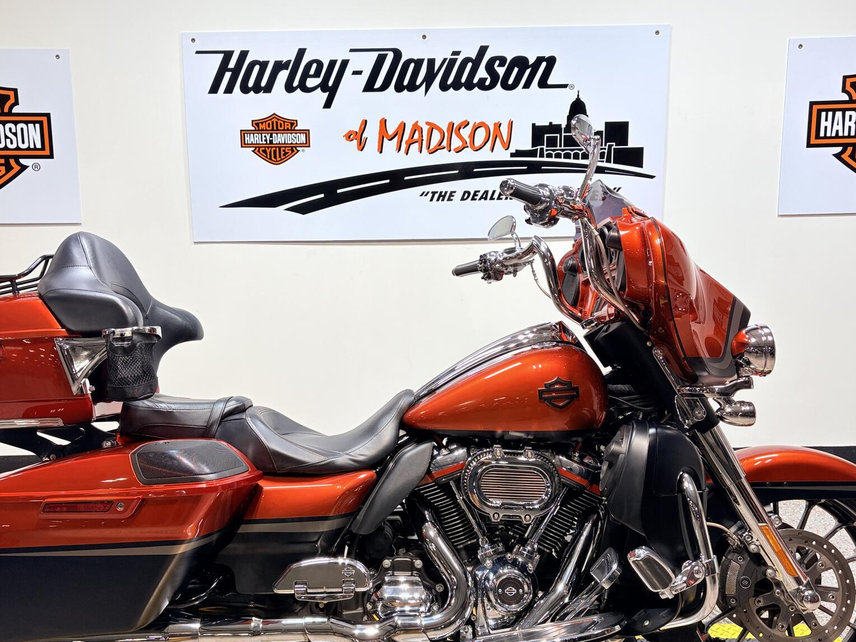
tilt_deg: -10.1
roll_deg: +1.2
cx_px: 399
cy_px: 317
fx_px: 841
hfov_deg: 53.9
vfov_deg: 41.8
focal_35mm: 34
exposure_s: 1/120
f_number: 1.6
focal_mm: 5.96
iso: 40
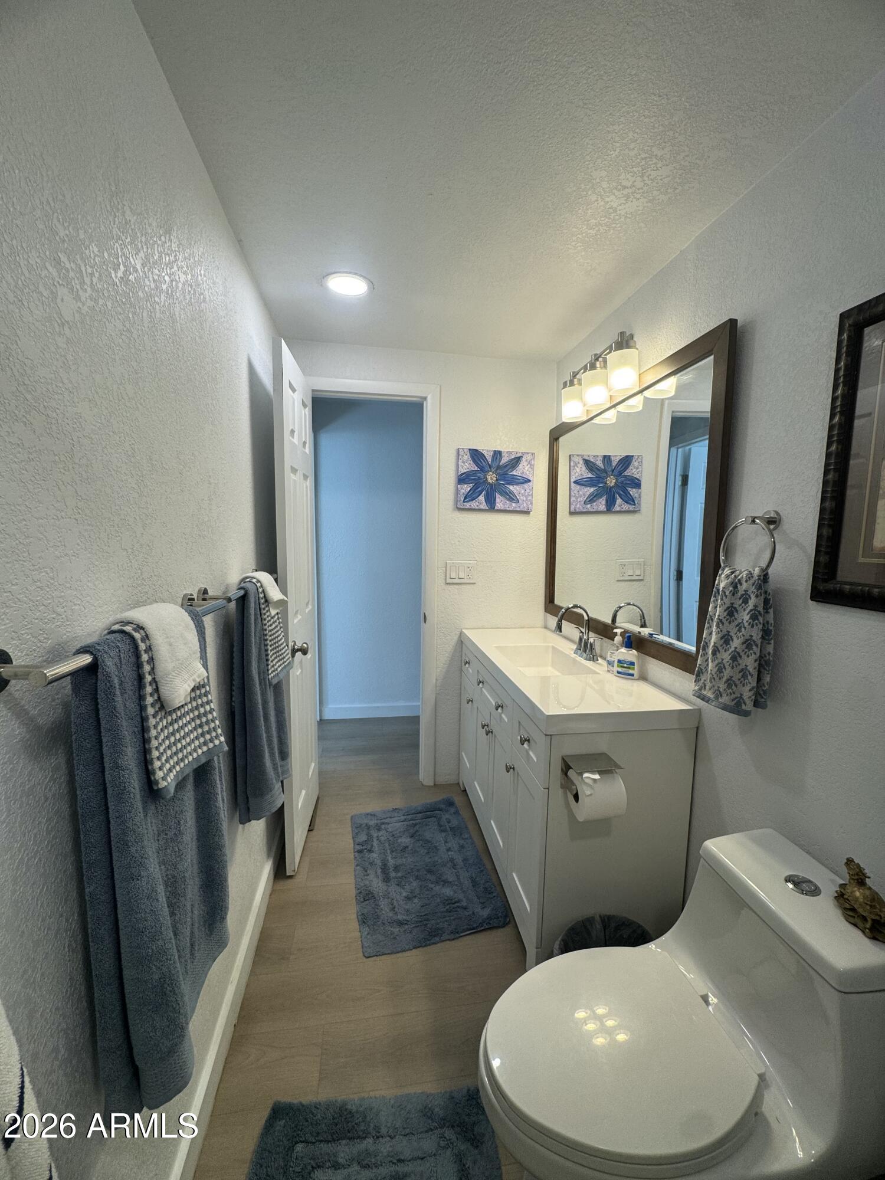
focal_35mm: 14
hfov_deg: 85.7
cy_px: 590
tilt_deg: -6.8
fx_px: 477
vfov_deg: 102.1
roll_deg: -1.4
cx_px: 442
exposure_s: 1/120
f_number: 2.2
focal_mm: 2.22
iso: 100
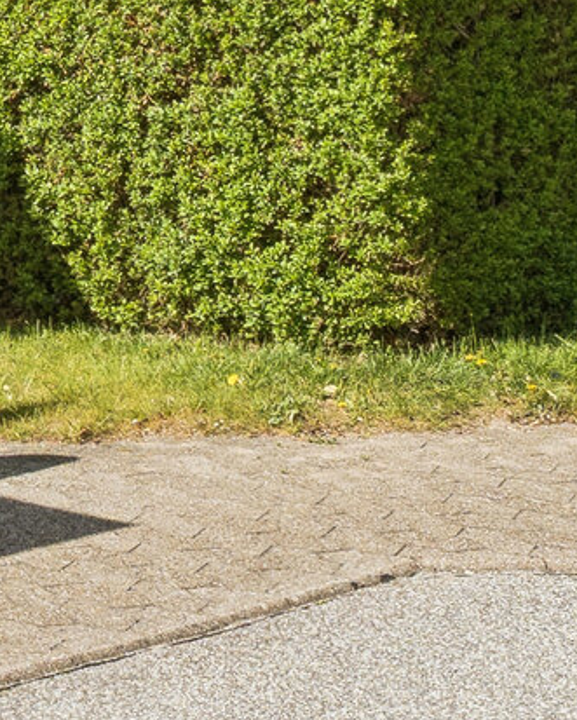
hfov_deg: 10.4
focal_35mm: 143
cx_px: -302
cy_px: -507
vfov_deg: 12.5
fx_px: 3049
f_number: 11
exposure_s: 1/320
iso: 400
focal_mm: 21
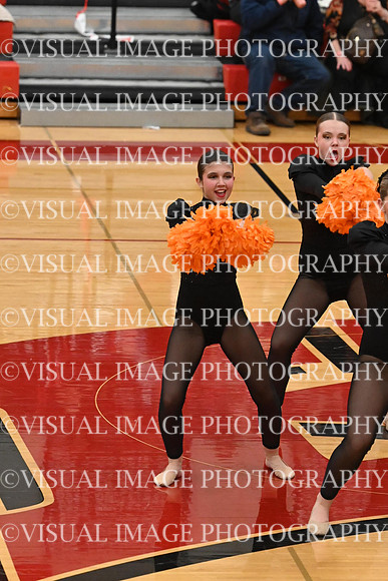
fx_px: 3635
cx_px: 194
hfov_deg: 6.1
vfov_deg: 9.1
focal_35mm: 225
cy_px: 290
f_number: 4
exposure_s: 1/400
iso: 8000
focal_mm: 150
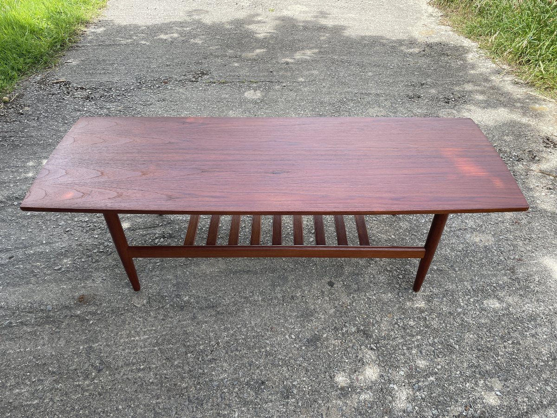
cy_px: 209
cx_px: 278
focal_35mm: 26
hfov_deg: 67.3
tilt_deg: -36.3
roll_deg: -2.4
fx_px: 418
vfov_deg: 53.1
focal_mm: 4.2
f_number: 1.6
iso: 32
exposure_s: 1/779
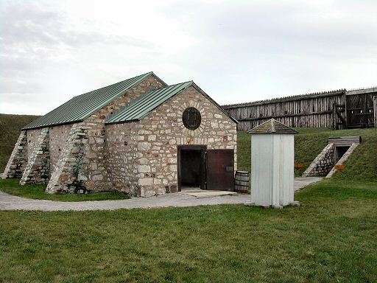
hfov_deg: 49.0
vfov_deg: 37.7
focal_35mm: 38
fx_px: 414
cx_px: 188
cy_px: 142
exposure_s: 1/186
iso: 100
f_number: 7.6
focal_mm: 8
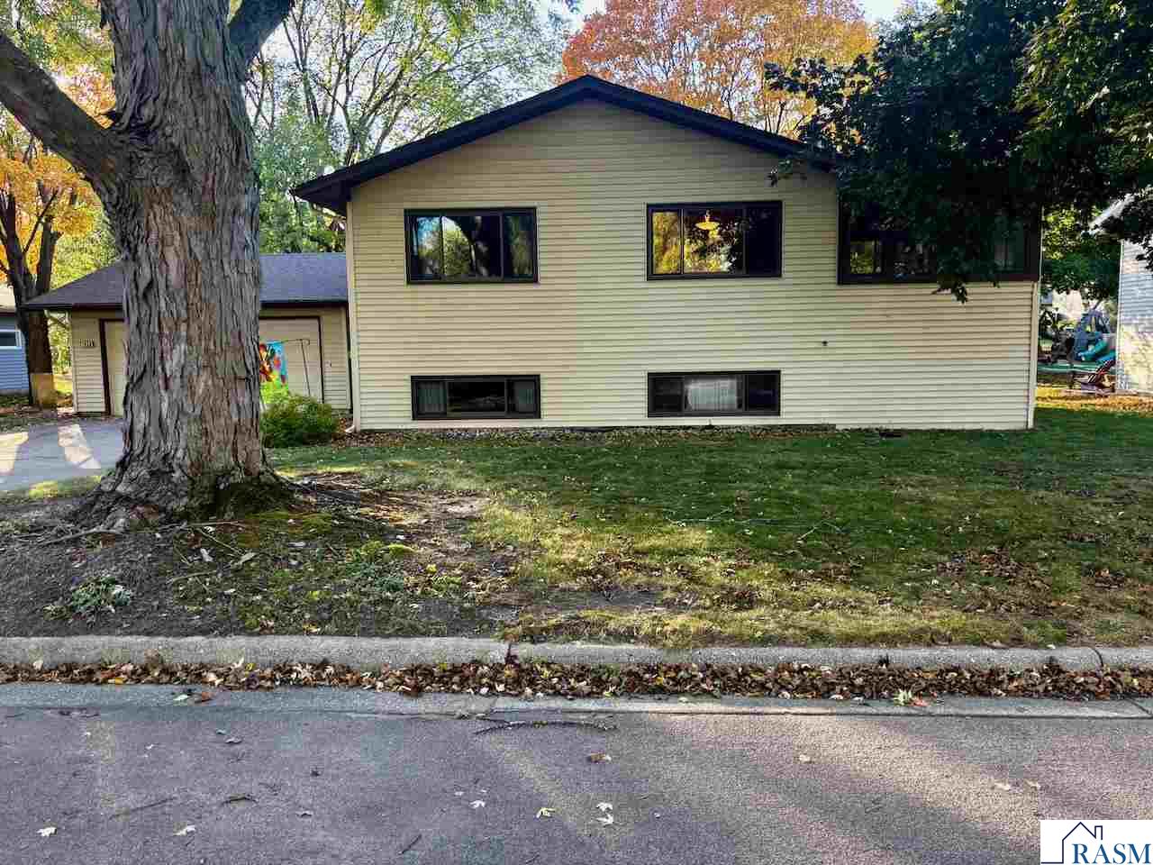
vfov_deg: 53.1
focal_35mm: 26
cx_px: 576
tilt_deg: -4.2
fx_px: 866
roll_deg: +1.2
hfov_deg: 67.3
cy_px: 432
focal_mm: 5.96
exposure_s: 1/121
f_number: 1.6
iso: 64
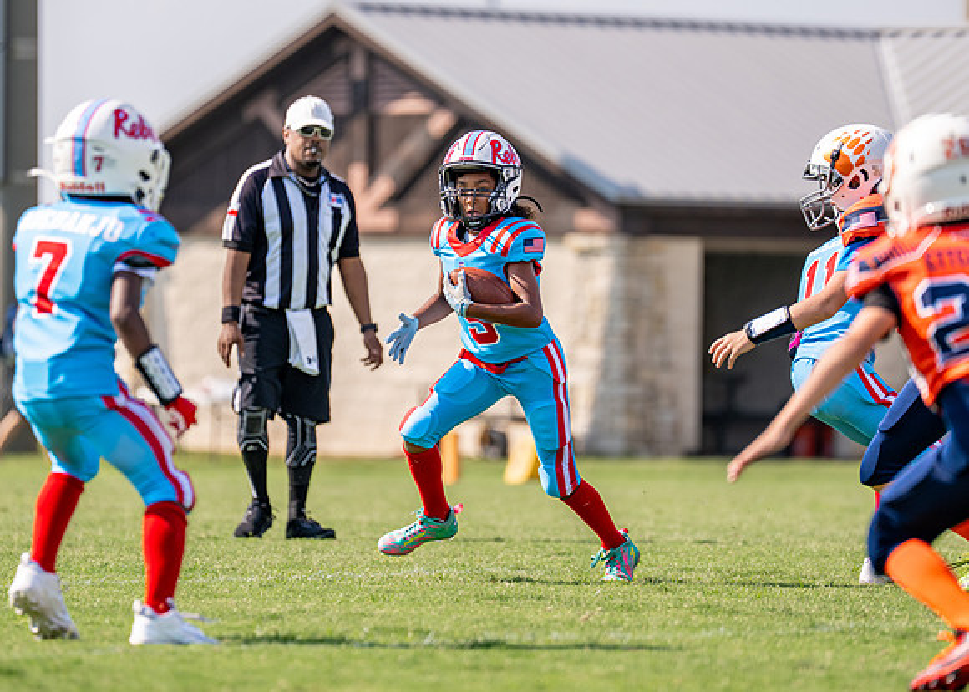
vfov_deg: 4.6
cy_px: 326
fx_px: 8700
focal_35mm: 316
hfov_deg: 6.4
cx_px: 483
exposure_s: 1/2000
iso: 125
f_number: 2.8
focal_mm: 200
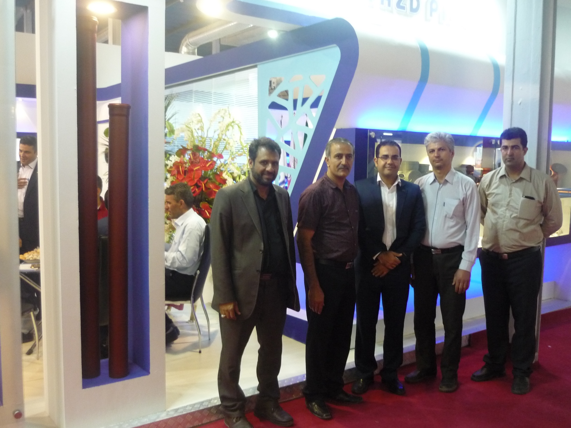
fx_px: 544
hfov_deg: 55.4
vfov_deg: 42.9
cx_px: 286
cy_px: 214
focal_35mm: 33
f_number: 2.8
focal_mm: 5.5
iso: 400
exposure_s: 1/25
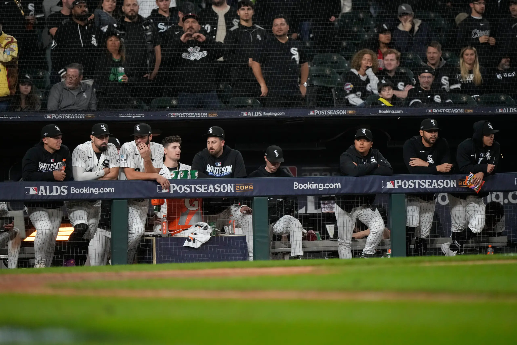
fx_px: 5744
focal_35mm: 400
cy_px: 172
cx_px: 258
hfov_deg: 5.2
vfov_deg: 3.4
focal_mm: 400
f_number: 2.8
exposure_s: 1/3200
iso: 4000
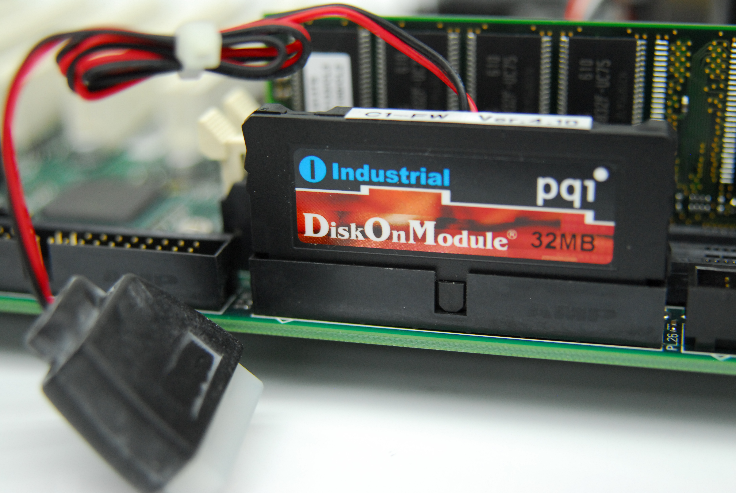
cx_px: 368
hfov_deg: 29.8
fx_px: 1382
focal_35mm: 68
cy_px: 246
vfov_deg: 20.2
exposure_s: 1/100
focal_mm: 45
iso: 800
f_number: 3.5
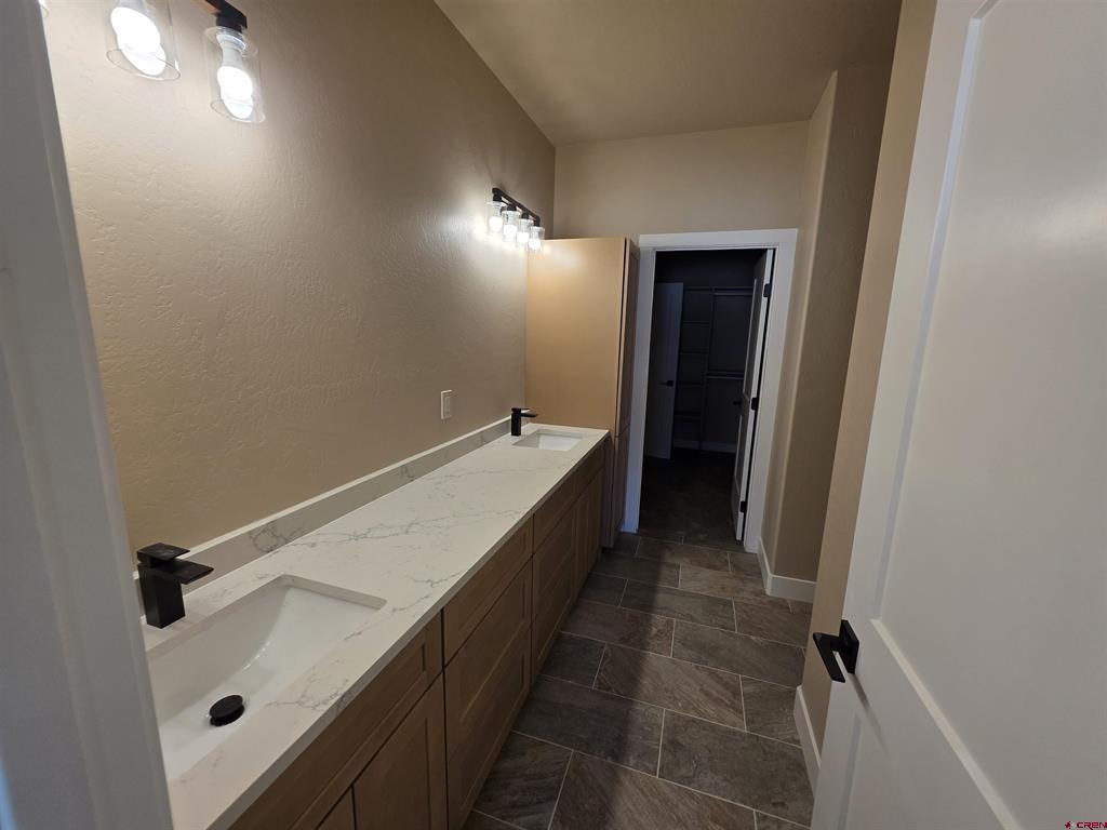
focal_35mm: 13
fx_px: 416
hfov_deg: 106.2
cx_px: 554
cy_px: 415
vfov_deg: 89.9
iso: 50
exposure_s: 1/120
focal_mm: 2.2
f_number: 1.9
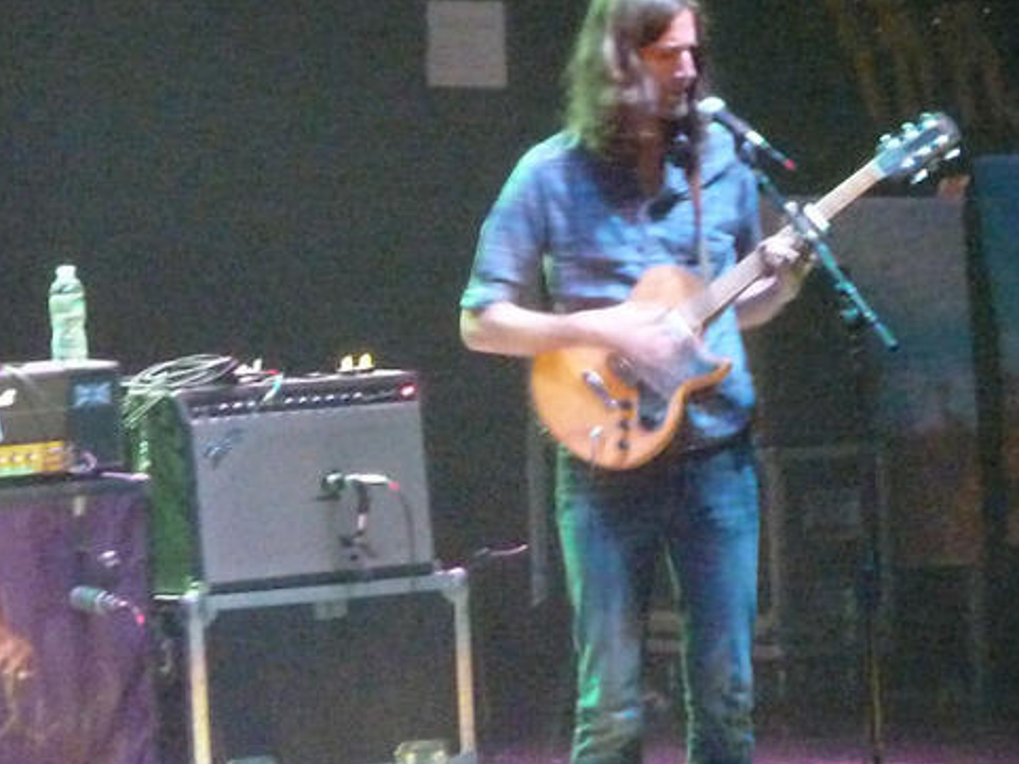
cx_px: 620
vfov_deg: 2.9
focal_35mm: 509
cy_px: 386
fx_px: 14980
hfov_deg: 3.9
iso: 6400
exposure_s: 1/8
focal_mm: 68.8
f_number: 5.9
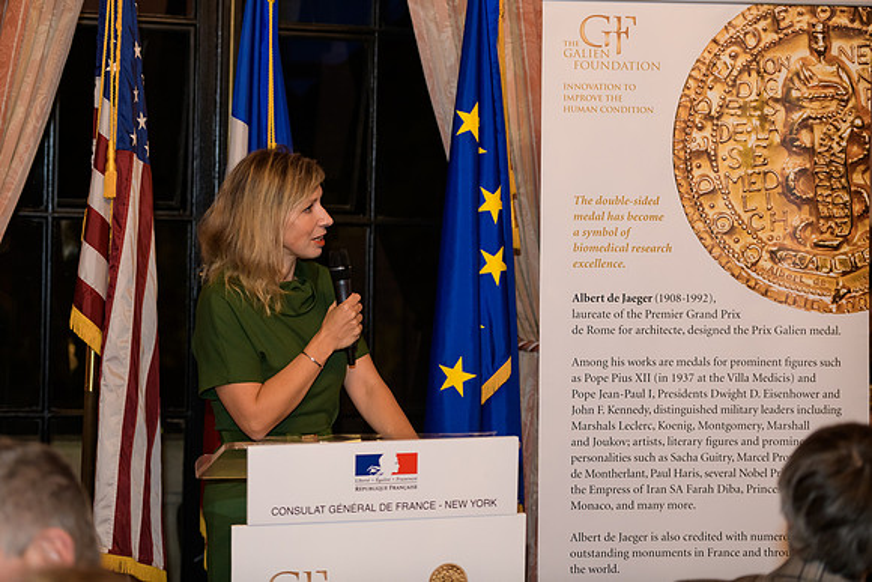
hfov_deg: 23.6
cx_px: 436
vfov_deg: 15.9
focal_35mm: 86
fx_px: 2084
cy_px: 291
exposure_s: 1/125
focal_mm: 86
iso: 1250
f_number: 3.2
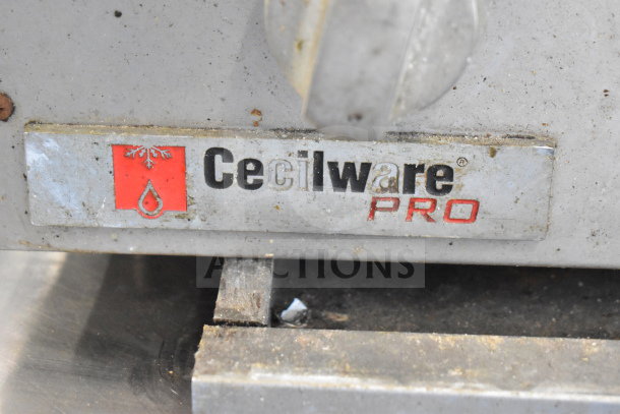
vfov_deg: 16.6
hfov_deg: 24.6
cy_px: 207
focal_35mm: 82
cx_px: 310
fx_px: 1421
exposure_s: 1/100
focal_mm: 55
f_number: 5.6
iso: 9000
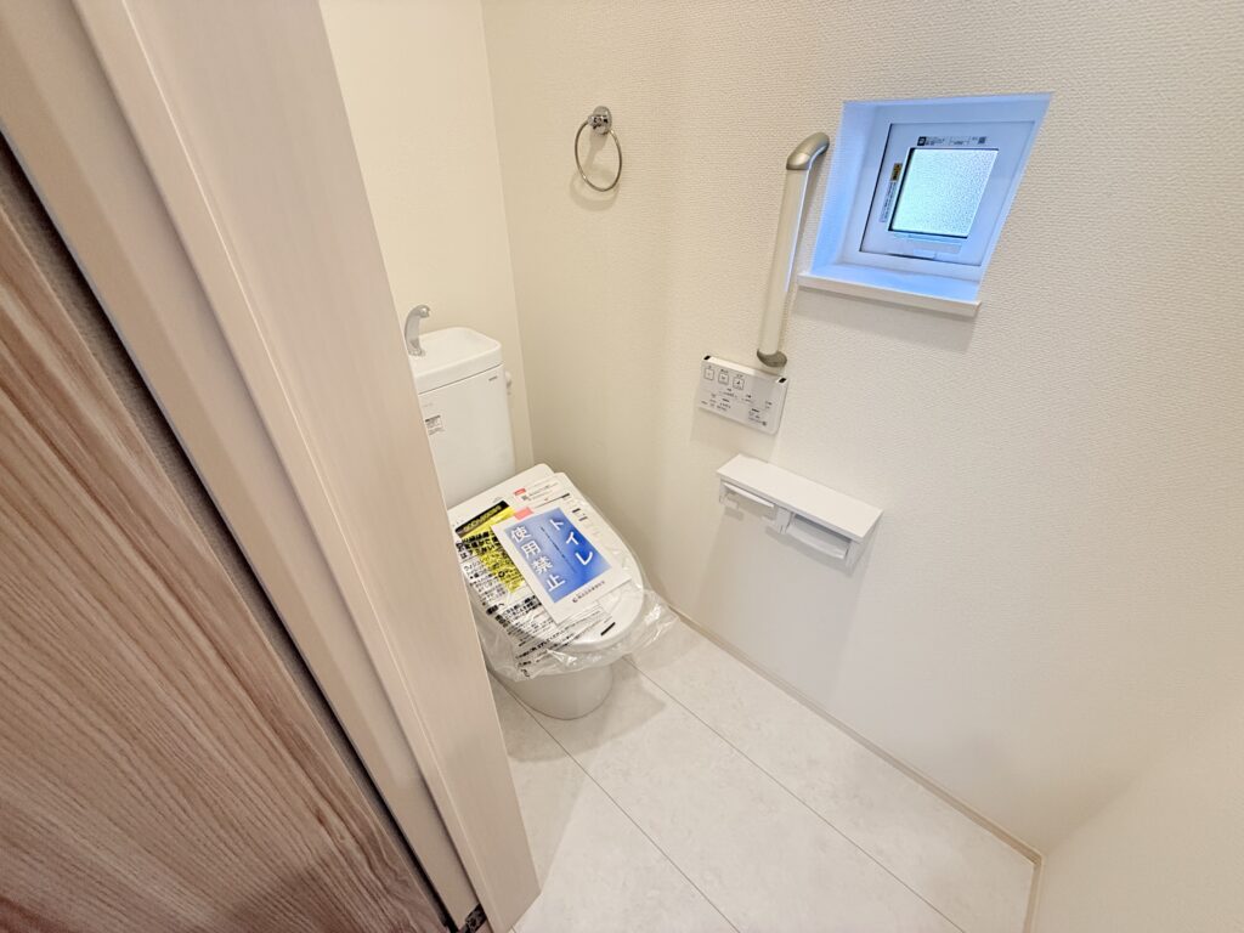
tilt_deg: -33.9
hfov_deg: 102.1
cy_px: 466
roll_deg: -0.2
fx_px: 503
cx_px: 622
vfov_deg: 85.7
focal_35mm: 14
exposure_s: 1/100
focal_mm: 2.22
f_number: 2.2
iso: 400
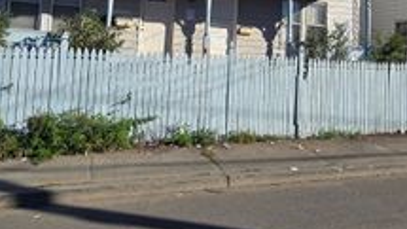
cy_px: 20
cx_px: 244
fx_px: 356
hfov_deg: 59.0
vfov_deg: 33.6
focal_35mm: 33
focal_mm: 2.2
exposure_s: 1/2937
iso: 50
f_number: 2.2
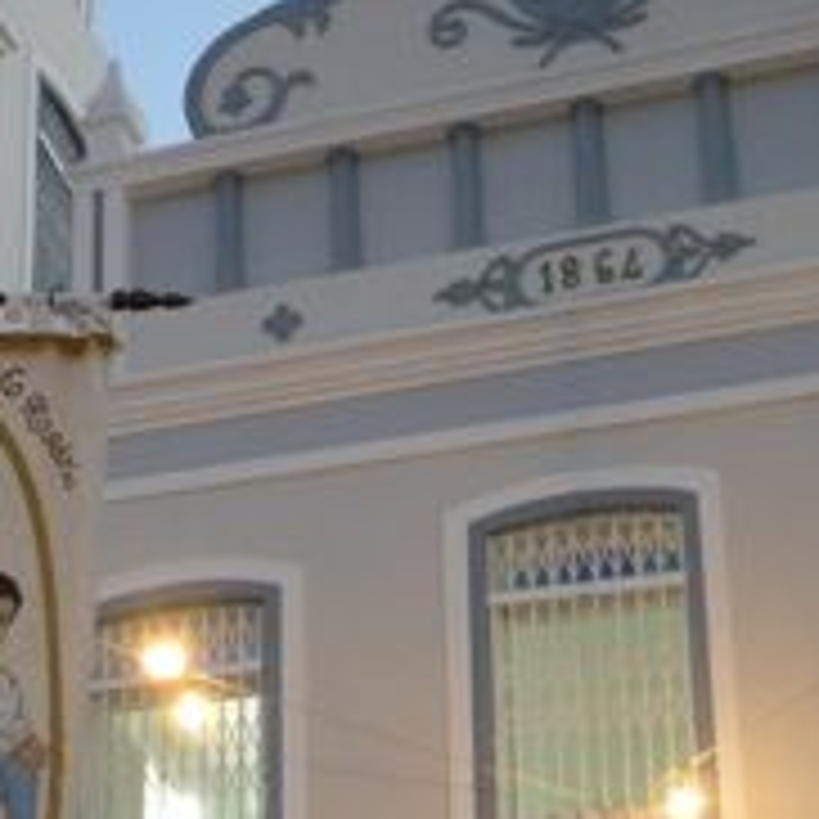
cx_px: 56
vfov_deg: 18.2
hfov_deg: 18.3
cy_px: 812
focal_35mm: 93
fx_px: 2489
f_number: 3.7
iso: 400
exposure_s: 1/30
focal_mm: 6.8
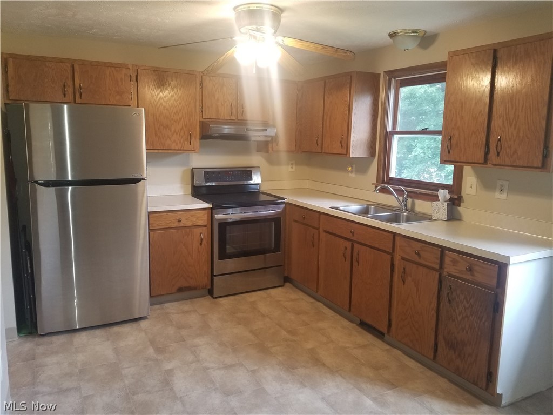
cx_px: 276
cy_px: 208
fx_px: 415
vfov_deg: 53.1
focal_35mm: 26
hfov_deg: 67.3
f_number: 1.7
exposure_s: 1/30
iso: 100
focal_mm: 4.25
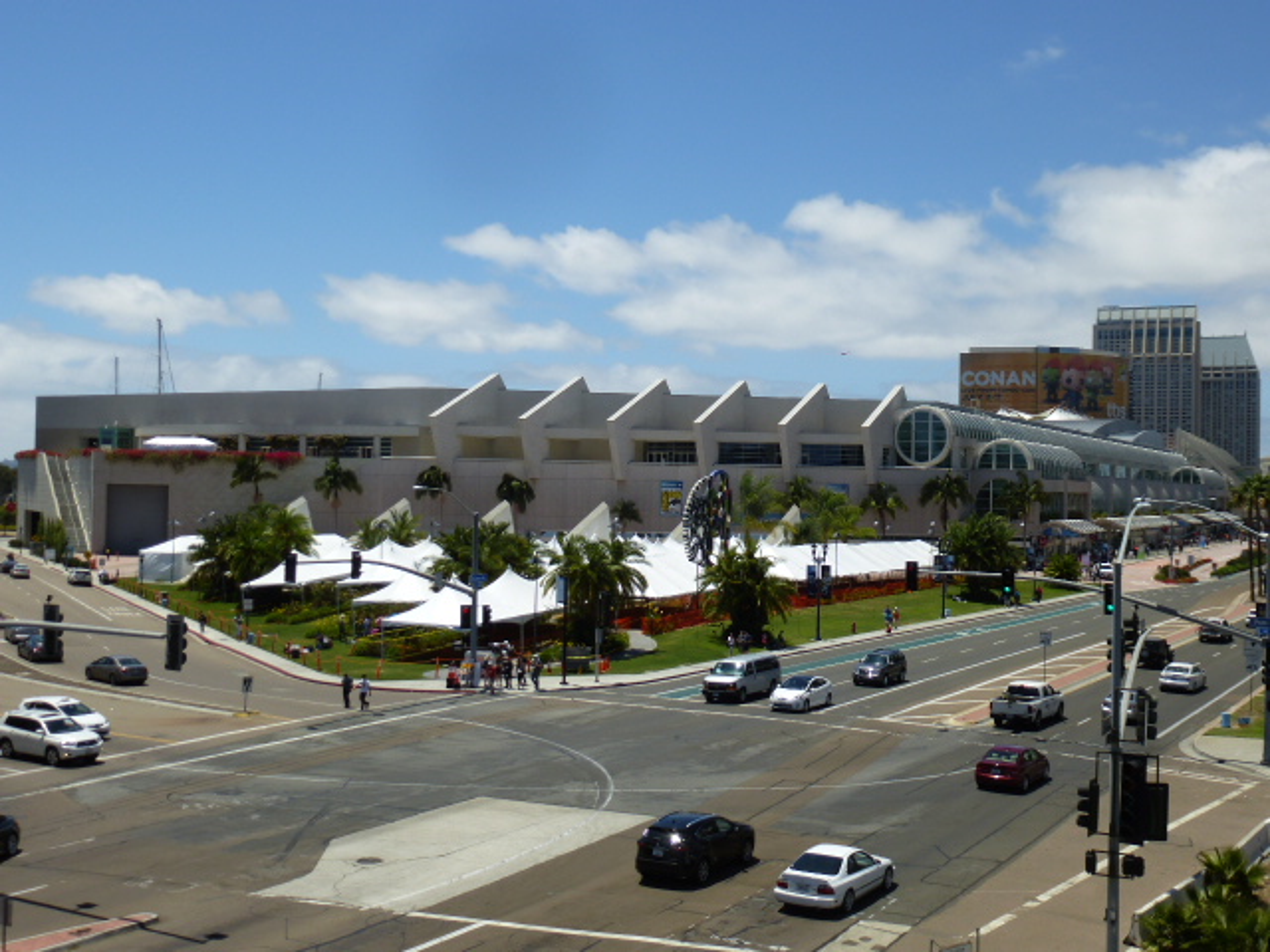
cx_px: 635
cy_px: 476
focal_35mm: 41
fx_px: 1504
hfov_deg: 45.8
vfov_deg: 35.1
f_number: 3.9
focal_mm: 7.4
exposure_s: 1/1600
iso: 100
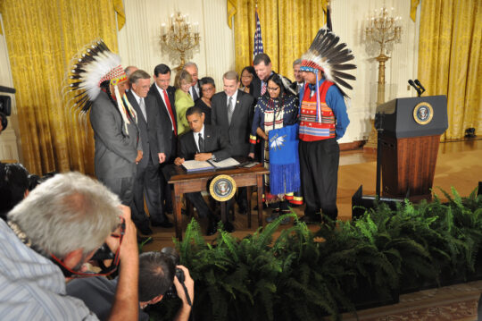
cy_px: 160
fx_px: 482
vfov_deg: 36.8
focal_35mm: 36
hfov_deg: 53.2
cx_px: 241
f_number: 3.8
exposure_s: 1/60
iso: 640
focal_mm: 24
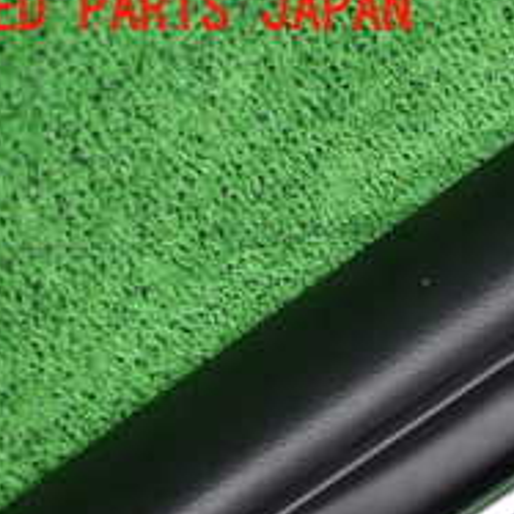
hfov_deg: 21.1
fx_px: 1193
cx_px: 737
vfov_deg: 22.6
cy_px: 596
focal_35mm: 71
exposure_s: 1/60
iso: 125
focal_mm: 4.5
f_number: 2
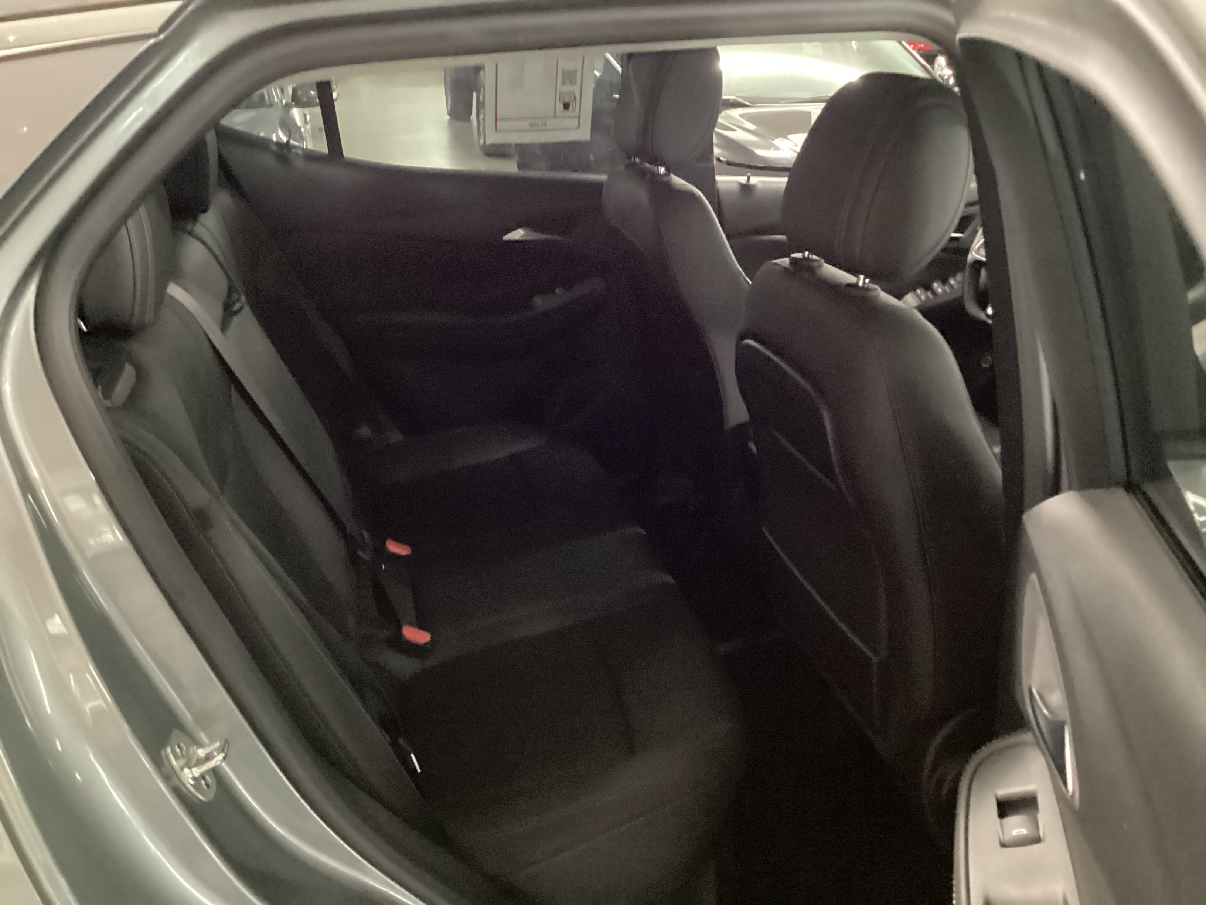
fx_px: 1080
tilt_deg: -25.4
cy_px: 452
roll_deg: -0.2
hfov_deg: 58.4
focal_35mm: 31
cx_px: 603
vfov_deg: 45.4
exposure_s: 1/17
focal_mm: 3.3
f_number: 2.4
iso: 800
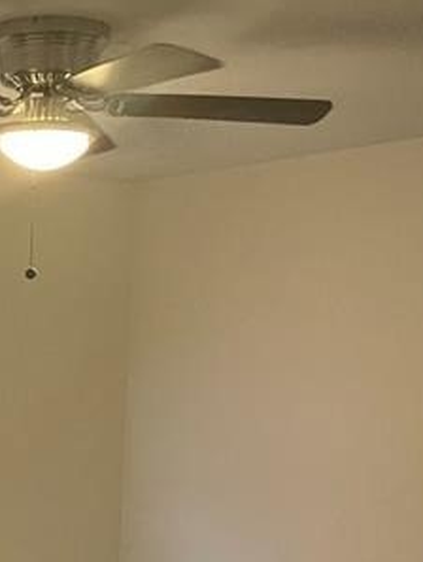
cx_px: -93
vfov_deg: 27.2
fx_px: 1090
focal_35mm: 67
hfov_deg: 20.5
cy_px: 570
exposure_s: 1/40
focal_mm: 4.2
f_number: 1.6
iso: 400
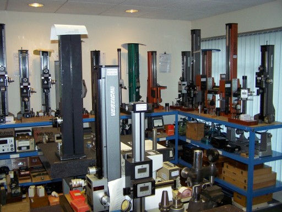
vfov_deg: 37.7
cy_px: 106
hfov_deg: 49.0
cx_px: 141
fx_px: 310
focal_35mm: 38
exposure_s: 1/60
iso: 160
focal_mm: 6.3
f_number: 2.8
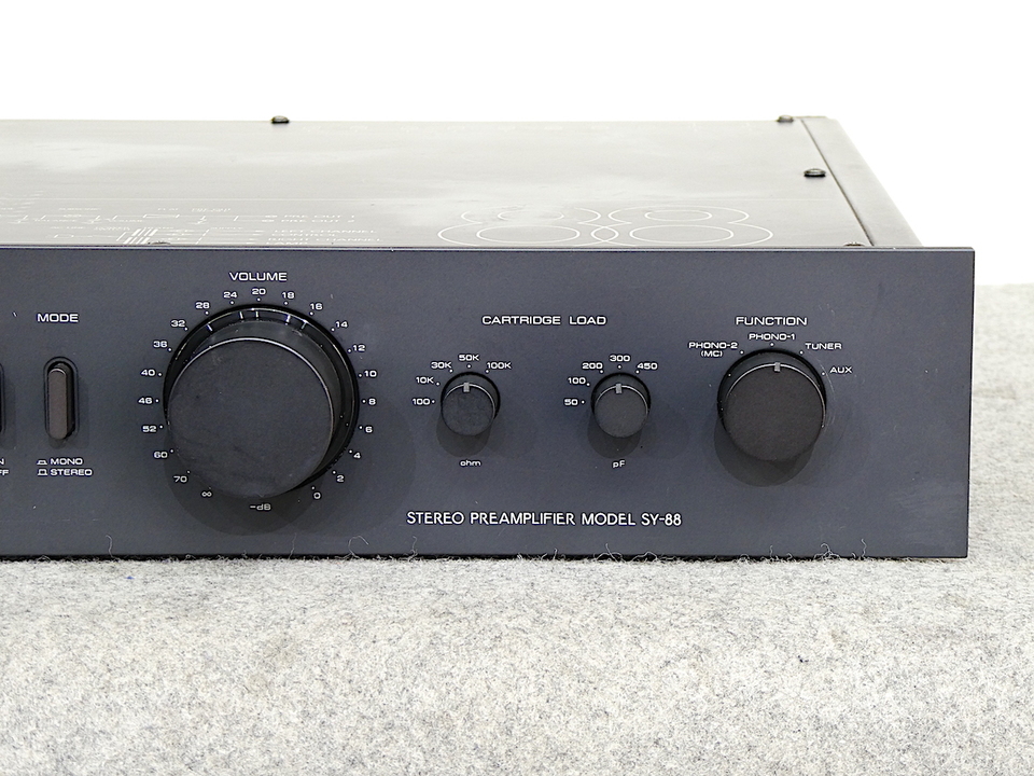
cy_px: 388
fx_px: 2927
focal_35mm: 98
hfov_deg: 20.0
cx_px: 517
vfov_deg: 15.1
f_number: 5
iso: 200
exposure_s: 1/4
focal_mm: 17.5
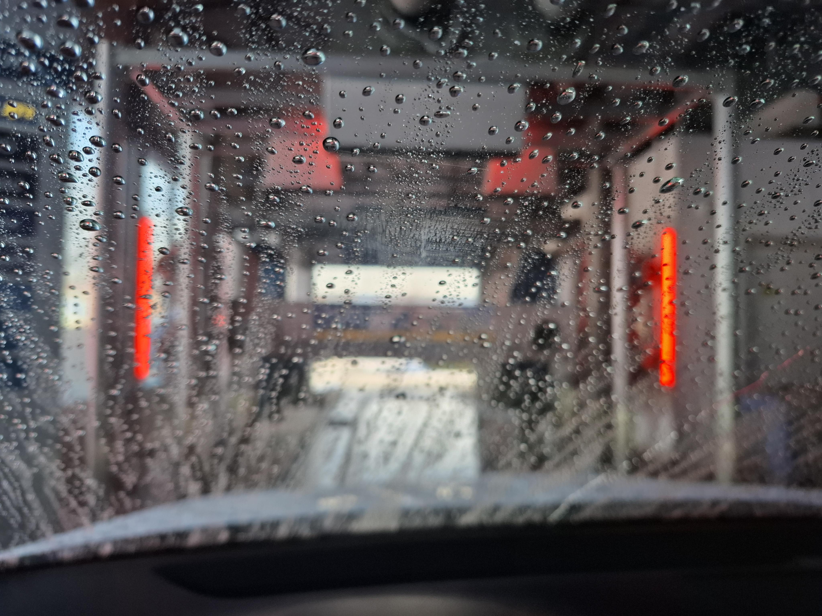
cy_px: 308
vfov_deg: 58.9
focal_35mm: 23
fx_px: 546
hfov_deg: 73.9
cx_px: 411
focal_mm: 5.54
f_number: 1.8
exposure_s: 1/105
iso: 50
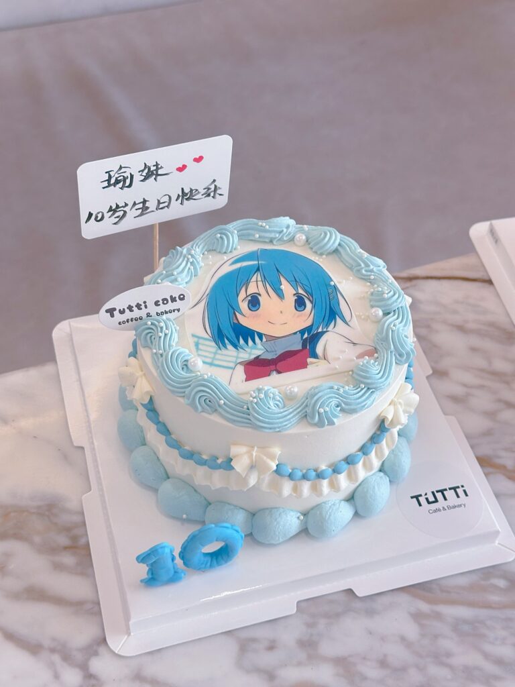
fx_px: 952
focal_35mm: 48
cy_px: 344
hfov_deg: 30.3
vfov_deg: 39.7
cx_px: 258
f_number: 1.78
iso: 80
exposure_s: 1/50
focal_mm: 6.86
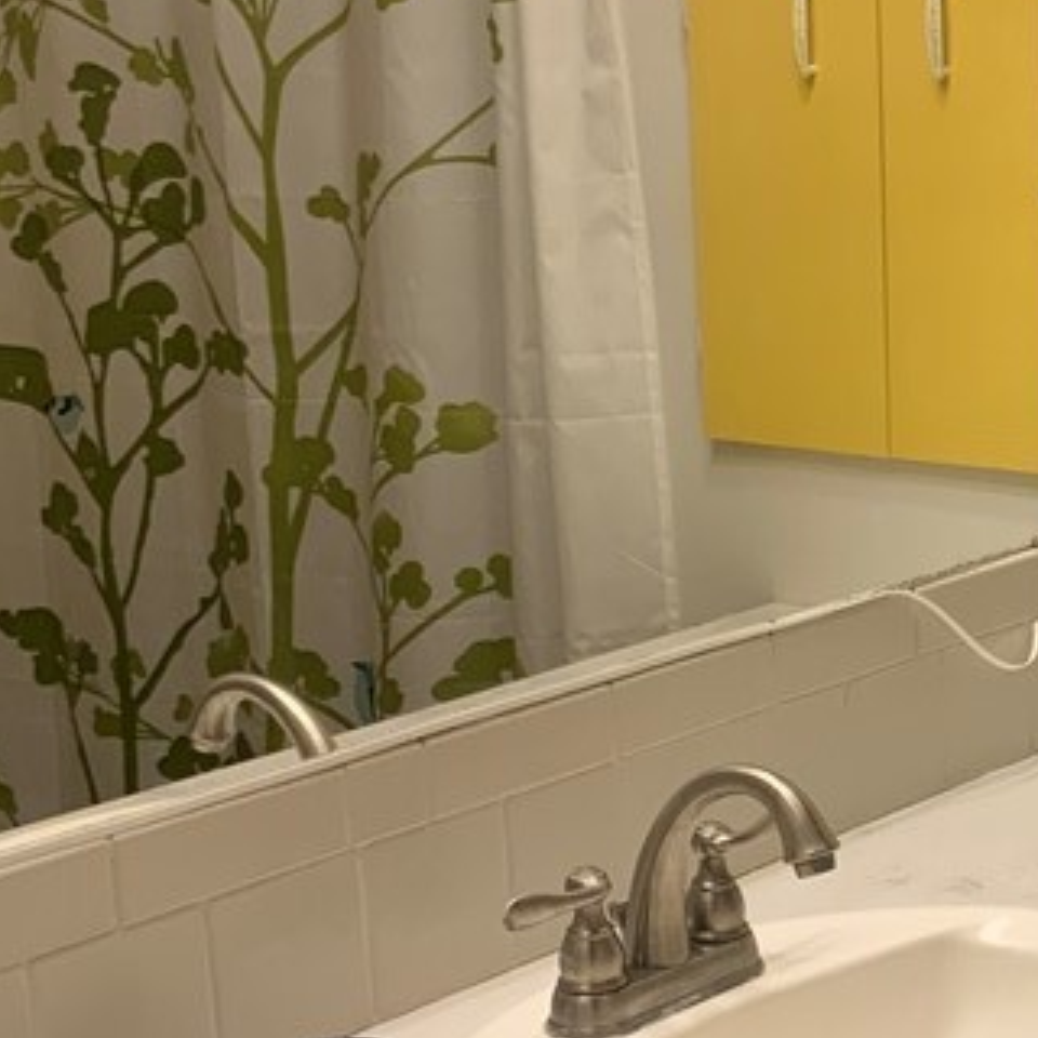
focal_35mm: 82
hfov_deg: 20.5
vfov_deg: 21.1
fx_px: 2782
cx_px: 1022
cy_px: 577
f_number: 1.8
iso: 40
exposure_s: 1/60
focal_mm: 3
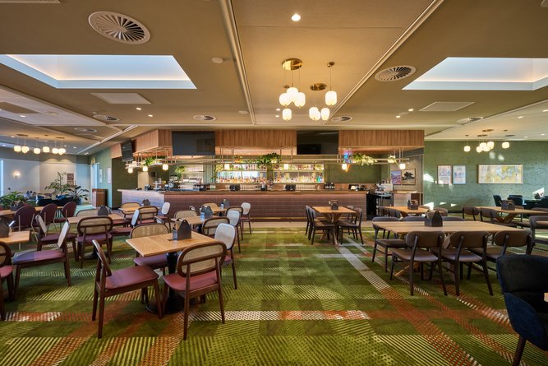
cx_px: 274
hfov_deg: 96.7
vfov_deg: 73.8
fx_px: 244
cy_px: 183
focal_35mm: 16
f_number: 11
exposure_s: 1/4
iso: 200
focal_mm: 16
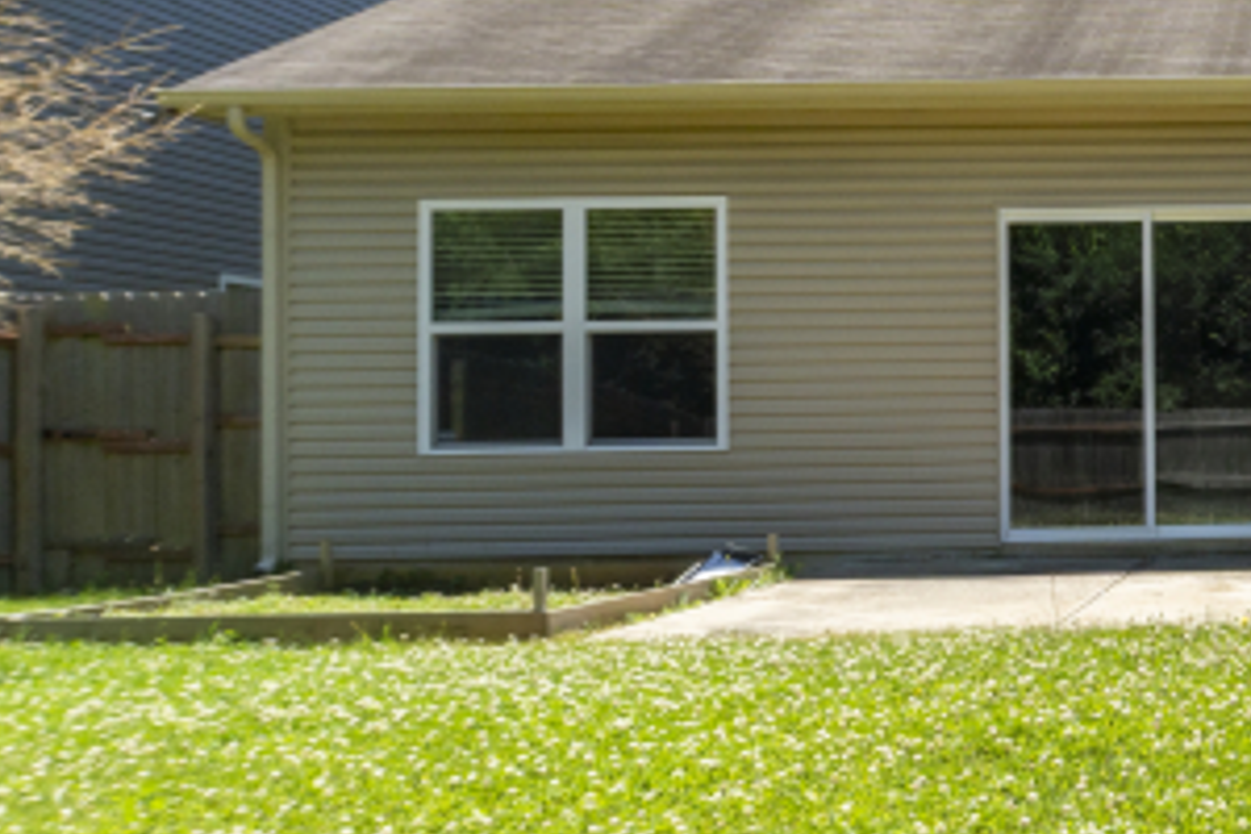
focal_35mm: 45
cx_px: 1372
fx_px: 1564
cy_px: 409
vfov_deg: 29.9
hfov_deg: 36.8
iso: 250
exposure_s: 1/500
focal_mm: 12
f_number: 9
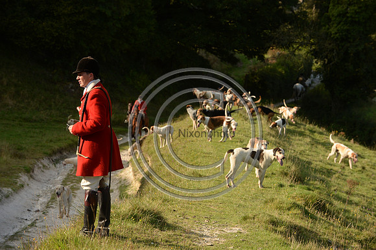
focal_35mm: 125
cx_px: 188
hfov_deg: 16.4
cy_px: 125
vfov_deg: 11.0
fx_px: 1305
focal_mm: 125
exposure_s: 1/1000
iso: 800
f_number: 7.1
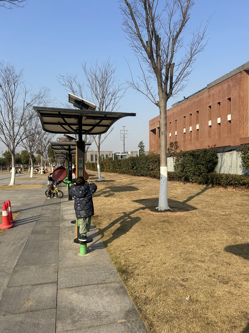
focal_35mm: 26
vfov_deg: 67.3
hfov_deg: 53.1
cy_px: 166
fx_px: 249
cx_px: 124
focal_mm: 5.7
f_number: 1.5
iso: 50
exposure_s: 1/3571
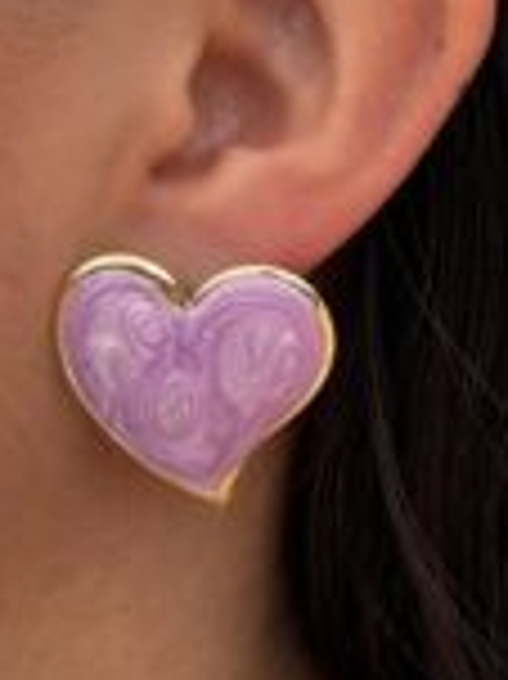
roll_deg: -0.7
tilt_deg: -1.9
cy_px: 311
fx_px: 2489
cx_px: 193
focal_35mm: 127
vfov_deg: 15.5
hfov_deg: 11.6
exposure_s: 1/1353
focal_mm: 6.76
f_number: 1.78
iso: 64
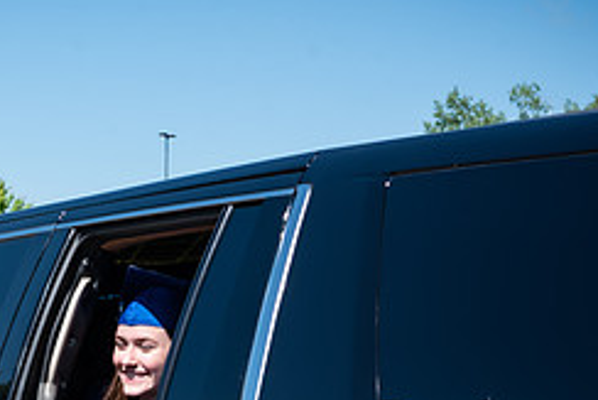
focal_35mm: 119
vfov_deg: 11.5
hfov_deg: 17.1
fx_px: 1978
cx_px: 123
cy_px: 350
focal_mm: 50
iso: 180
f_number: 8
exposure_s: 1/400
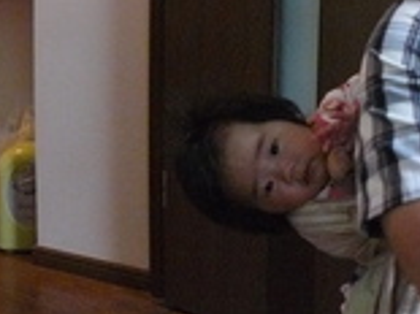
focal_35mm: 93
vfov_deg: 15.9
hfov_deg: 20.5
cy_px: 122
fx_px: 1128
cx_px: 404
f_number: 2.8
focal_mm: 6
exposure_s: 1/8
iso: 400
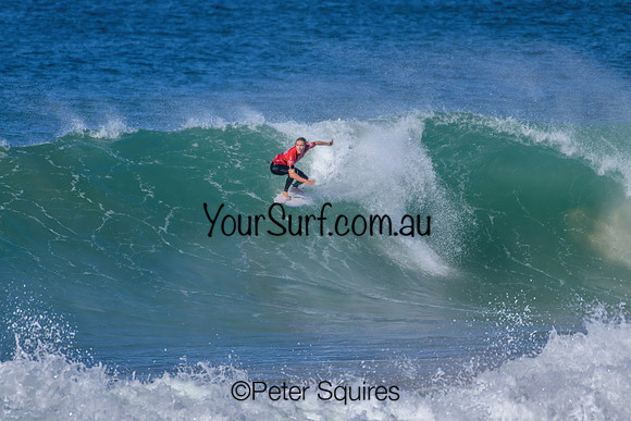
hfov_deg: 2.1
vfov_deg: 1.4
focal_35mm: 1000
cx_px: 316
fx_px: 17531
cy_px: 210
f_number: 11
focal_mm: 1000
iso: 1100
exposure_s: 1/3200
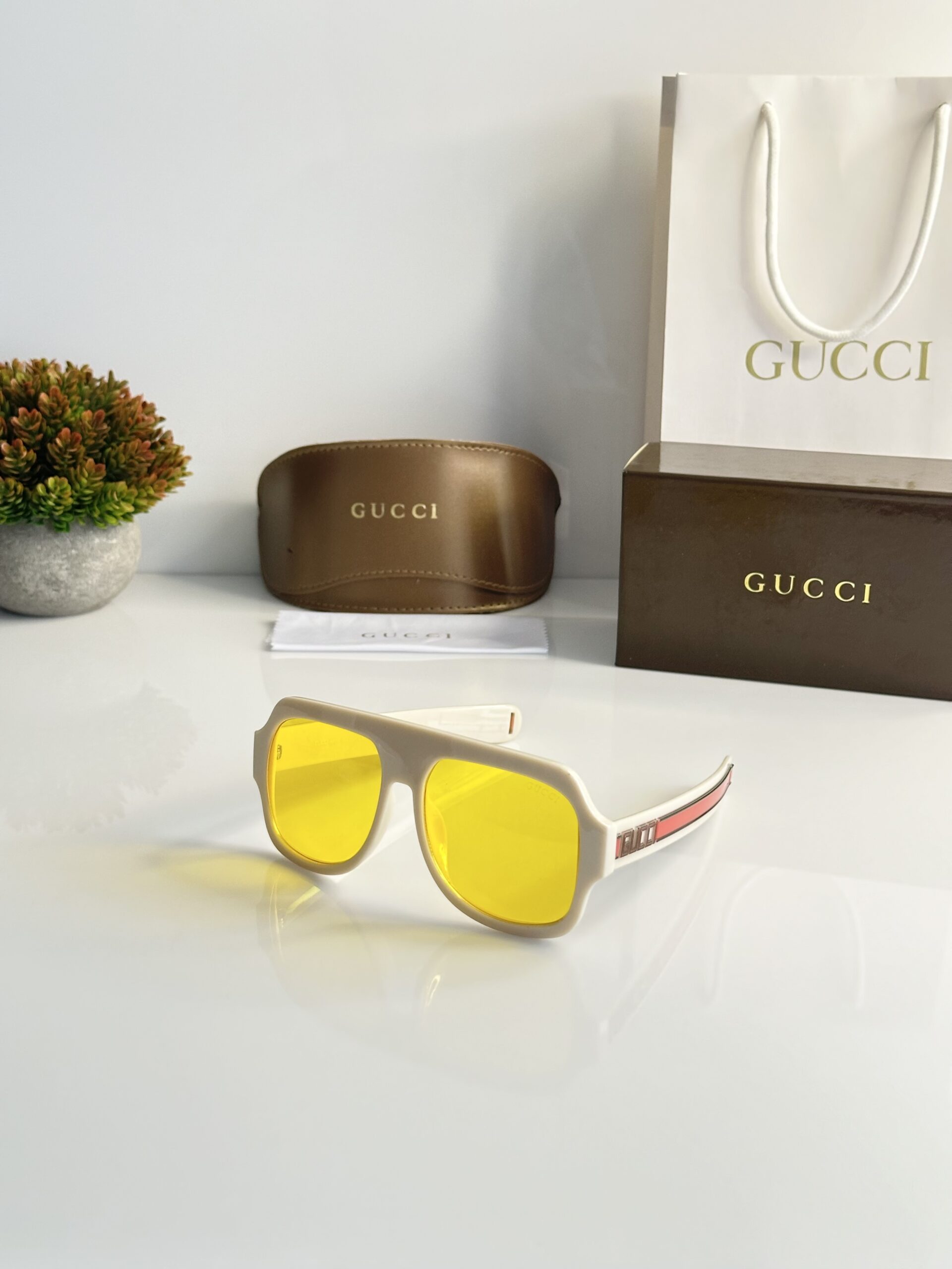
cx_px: 476
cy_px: 634
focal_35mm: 48
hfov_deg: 30.3
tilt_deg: -18.0
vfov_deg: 39.7
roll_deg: -0.8
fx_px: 1760
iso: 160
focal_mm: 6.86
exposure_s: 1/60
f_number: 1.78
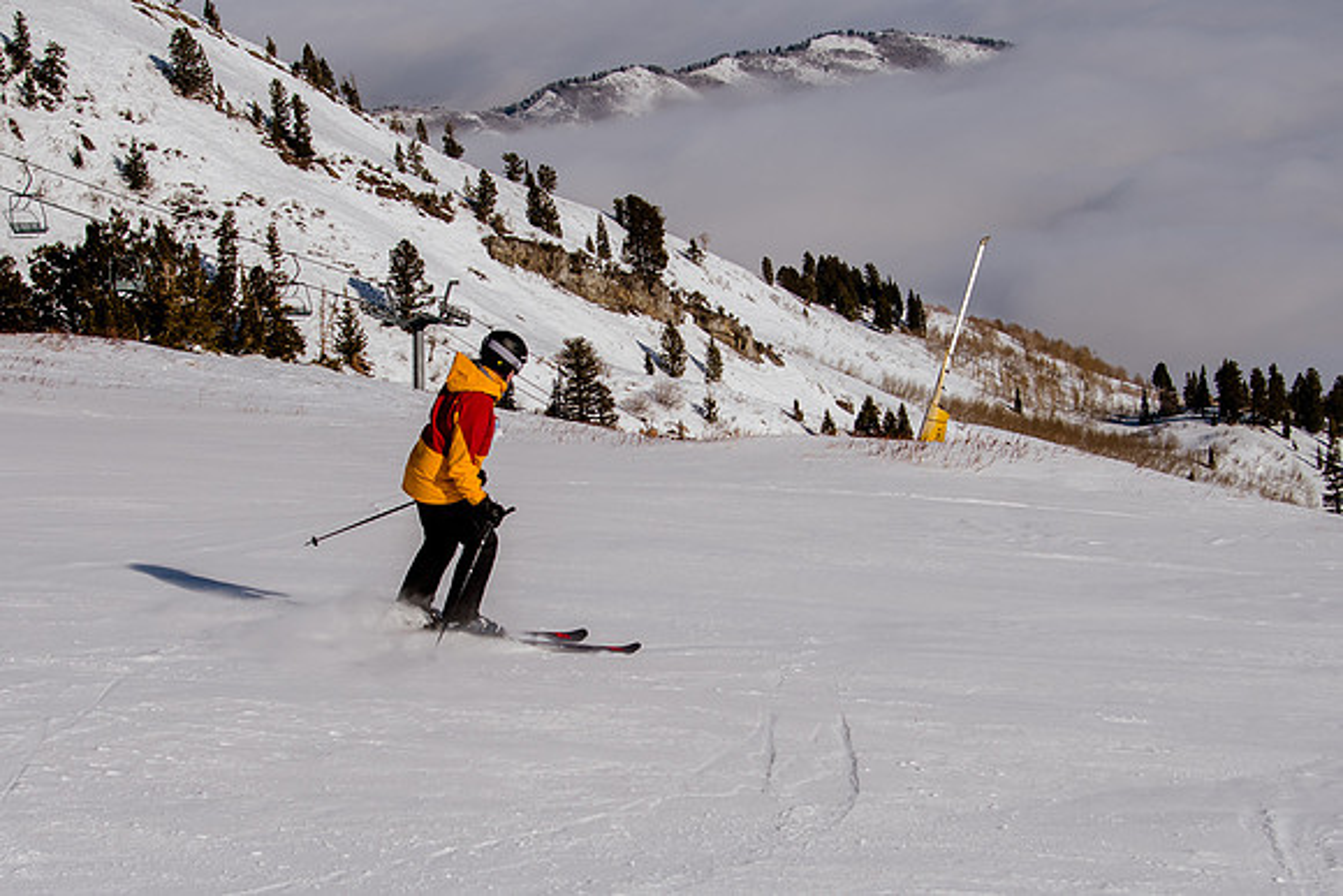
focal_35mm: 72
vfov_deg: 19.0
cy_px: 572
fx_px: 2673
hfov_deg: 28.2
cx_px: 619
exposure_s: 1/4000
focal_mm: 34
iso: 200
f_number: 5.6
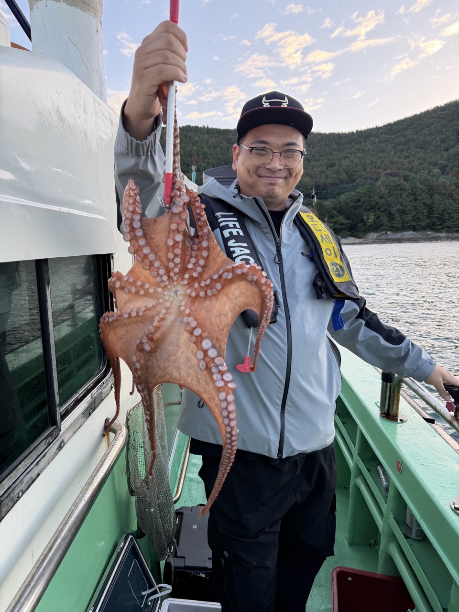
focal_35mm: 24
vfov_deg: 71.6
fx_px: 424
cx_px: 230
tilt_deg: -8.1
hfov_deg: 56.8
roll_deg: +3.0
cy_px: 306
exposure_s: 1/535
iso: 100
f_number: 1.78
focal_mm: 6.76
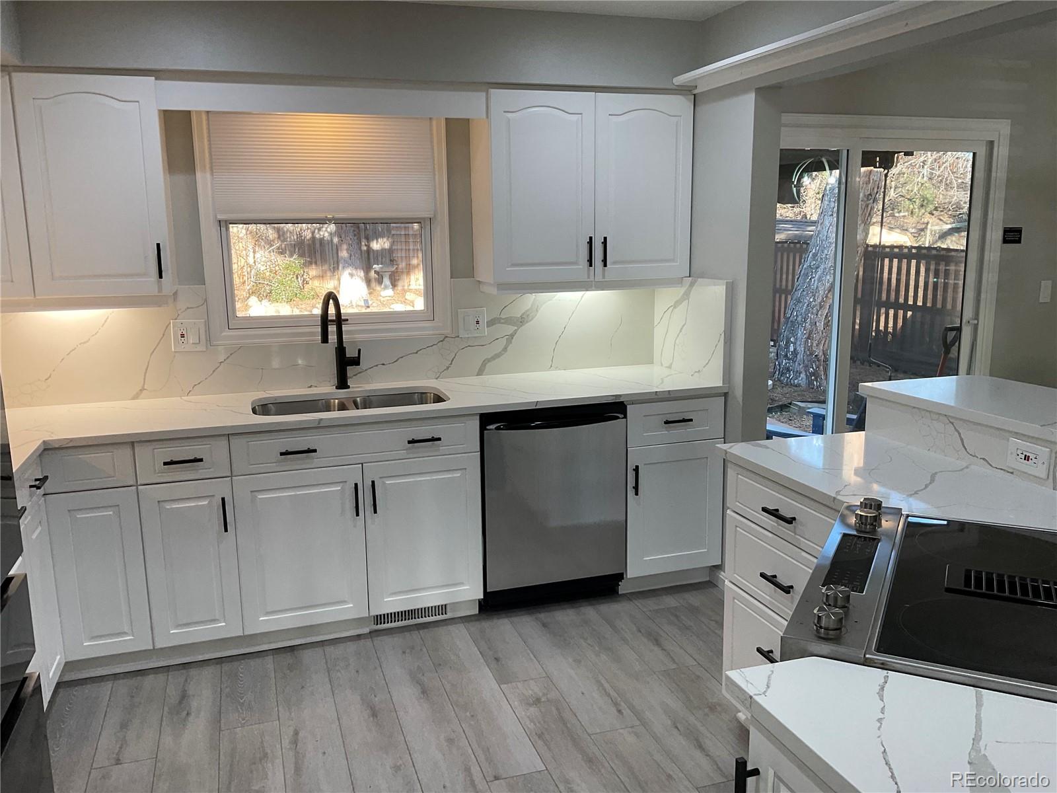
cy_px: 396
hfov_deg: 61.7
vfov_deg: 48.2
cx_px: 528
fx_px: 886
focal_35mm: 29
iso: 40
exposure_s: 1/120
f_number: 1.8
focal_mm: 3
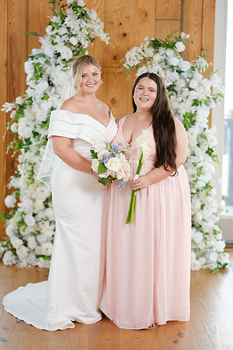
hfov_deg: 16.3
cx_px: 116
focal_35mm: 84
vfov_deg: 24.2
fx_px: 815
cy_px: 175
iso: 125
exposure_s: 1/250
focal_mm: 56
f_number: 1.4
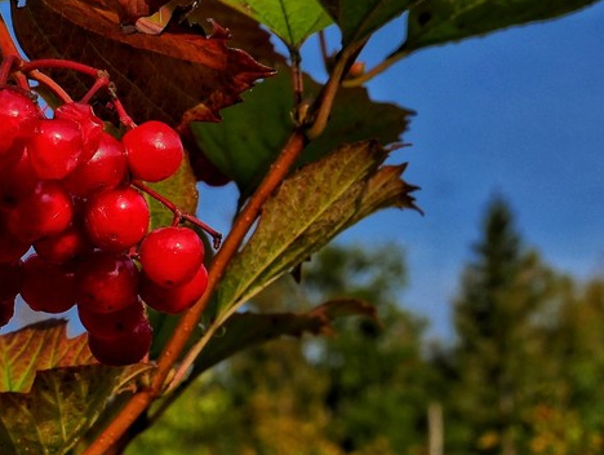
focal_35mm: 146
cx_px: 112
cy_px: 297
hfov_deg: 13.4
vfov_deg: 10.2
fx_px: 2550
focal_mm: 38
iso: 200
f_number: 14
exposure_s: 1/200
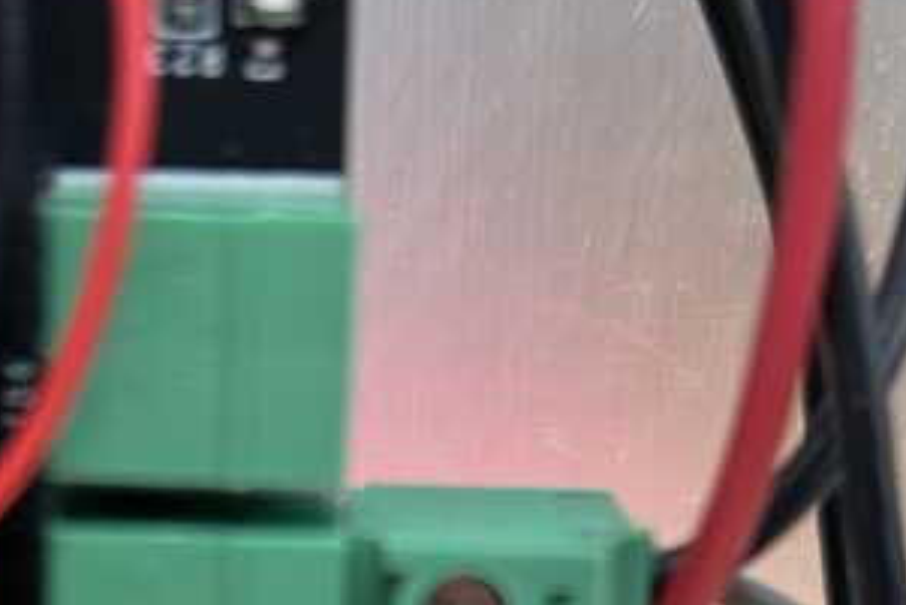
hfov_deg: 17.7
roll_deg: -1.9
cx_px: 292
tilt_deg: -22.7
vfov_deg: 11.0
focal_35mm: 115
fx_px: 2895
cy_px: 1162
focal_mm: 5.7
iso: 64
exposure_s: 1/60
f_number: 1.5
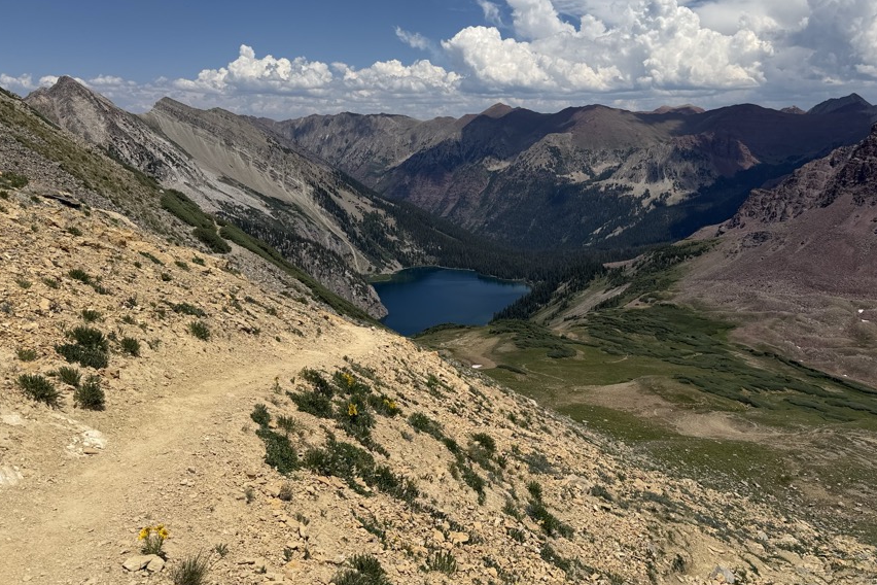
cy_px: 246
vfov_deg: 43.5
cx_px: 496
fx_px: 731
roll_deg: +0.2
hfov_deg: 61.7
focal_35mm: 30
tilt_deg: -10.0
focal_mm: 6.76
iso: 80
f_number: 1.78
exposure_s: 1/10309
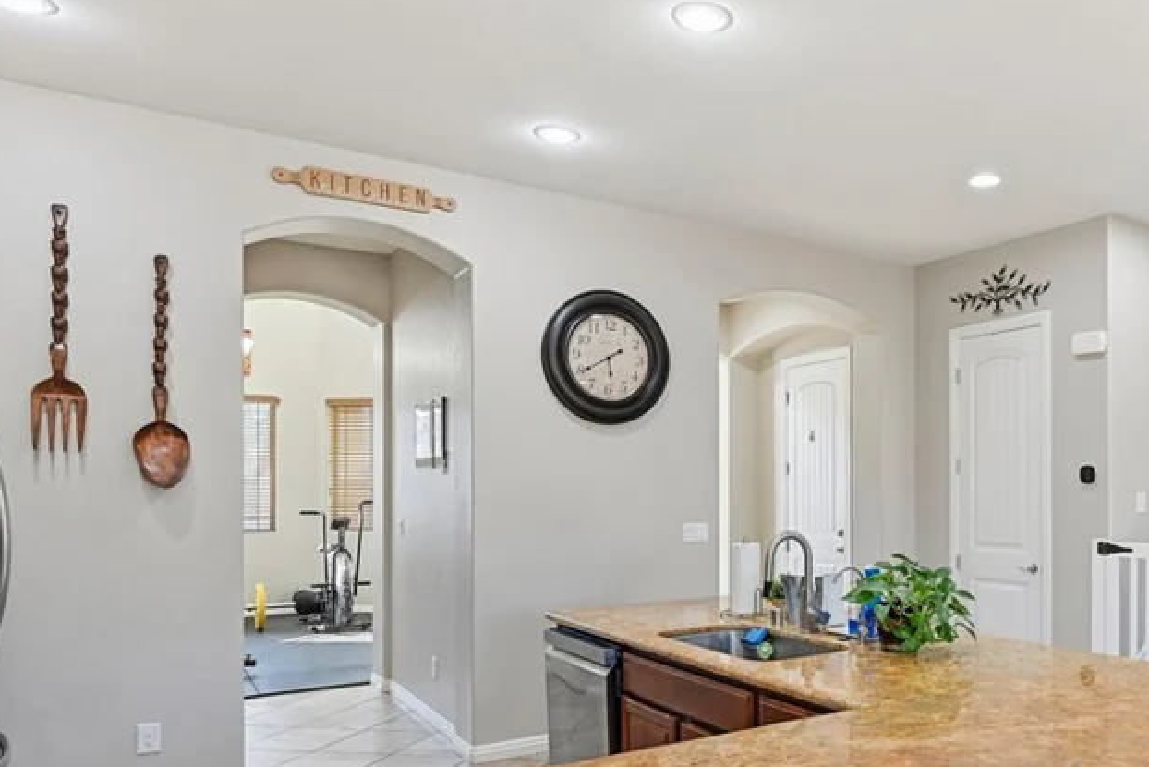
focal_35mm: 28
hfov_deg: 62.2
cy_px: 500
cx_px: 846
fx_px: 894
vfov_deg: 45.8
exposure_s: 1/160
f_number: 9
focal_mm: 17
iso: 500
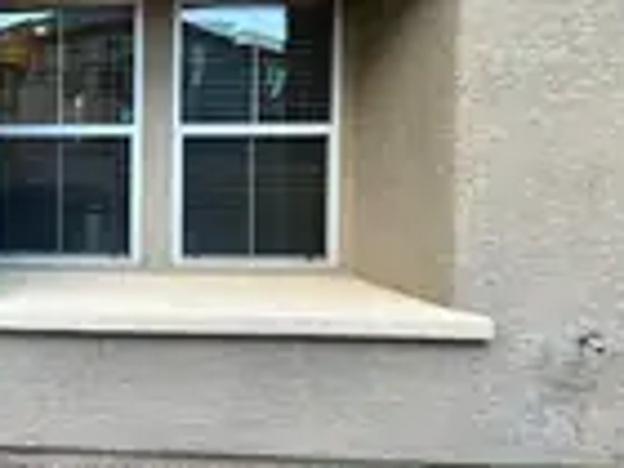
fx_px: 721
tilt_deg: -0.1
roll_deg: -0.9
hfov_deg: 35.9
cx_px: -134
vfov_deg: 35.7
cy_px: 169
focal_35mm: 40
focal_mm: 2.22
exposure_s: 1/138
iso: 40
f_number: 2.2
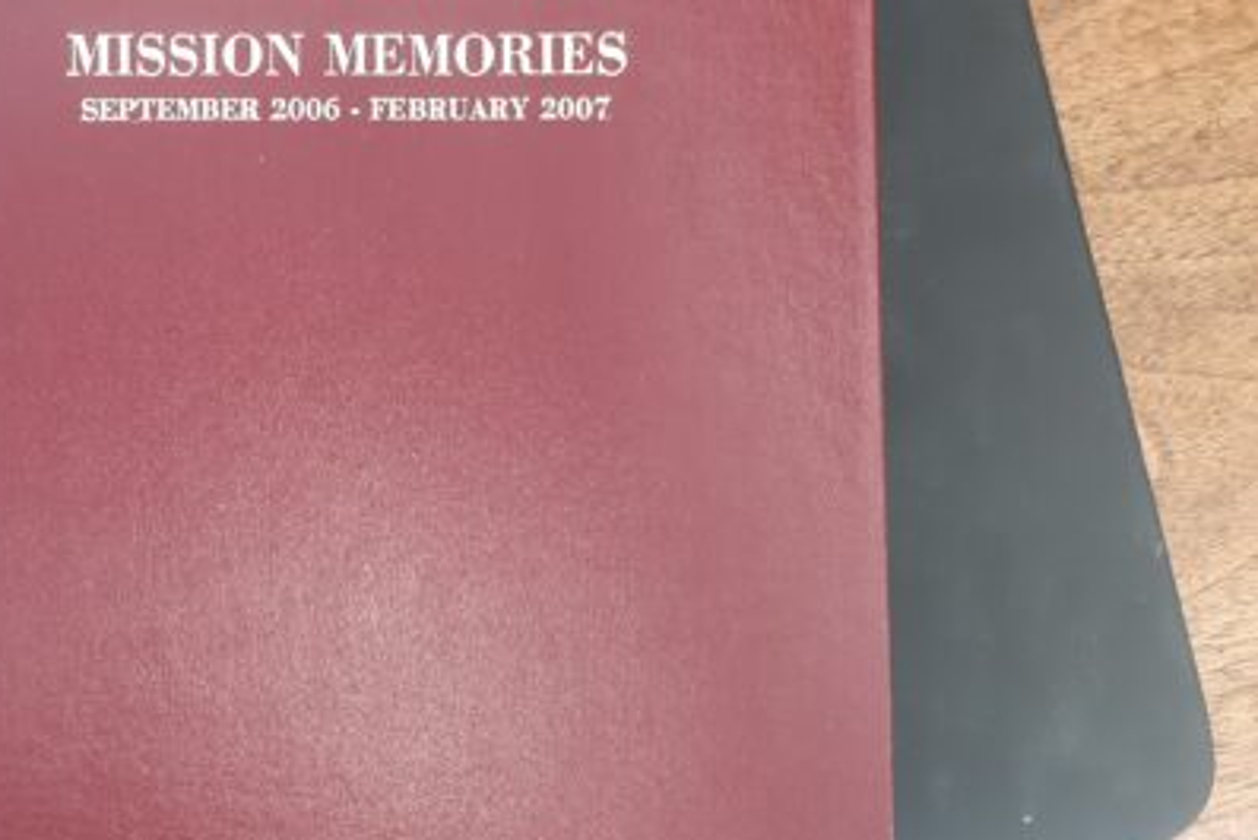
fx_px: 1538
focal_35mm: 44
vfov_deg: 30.0
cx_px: 349
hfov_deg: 43.4
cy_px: 206
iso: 200
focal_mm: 3.7
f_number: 1.7
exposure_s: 1/40
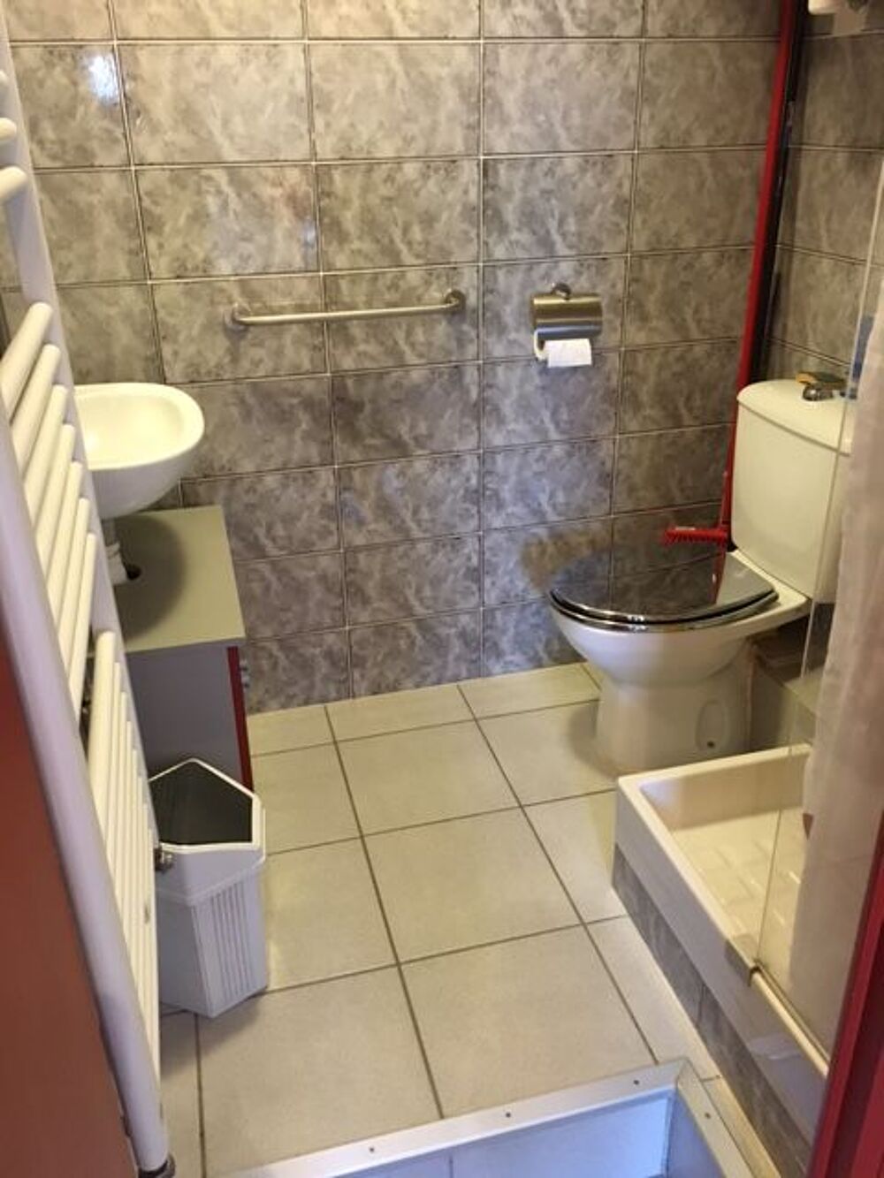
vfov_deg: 61.7
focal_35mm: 29
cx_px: 442
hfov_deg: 48.2
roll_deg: +0.9
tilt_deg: -26.6
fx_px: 987
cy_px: 589
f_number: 2.2
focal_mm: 4.15
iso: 250
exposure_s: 1/17
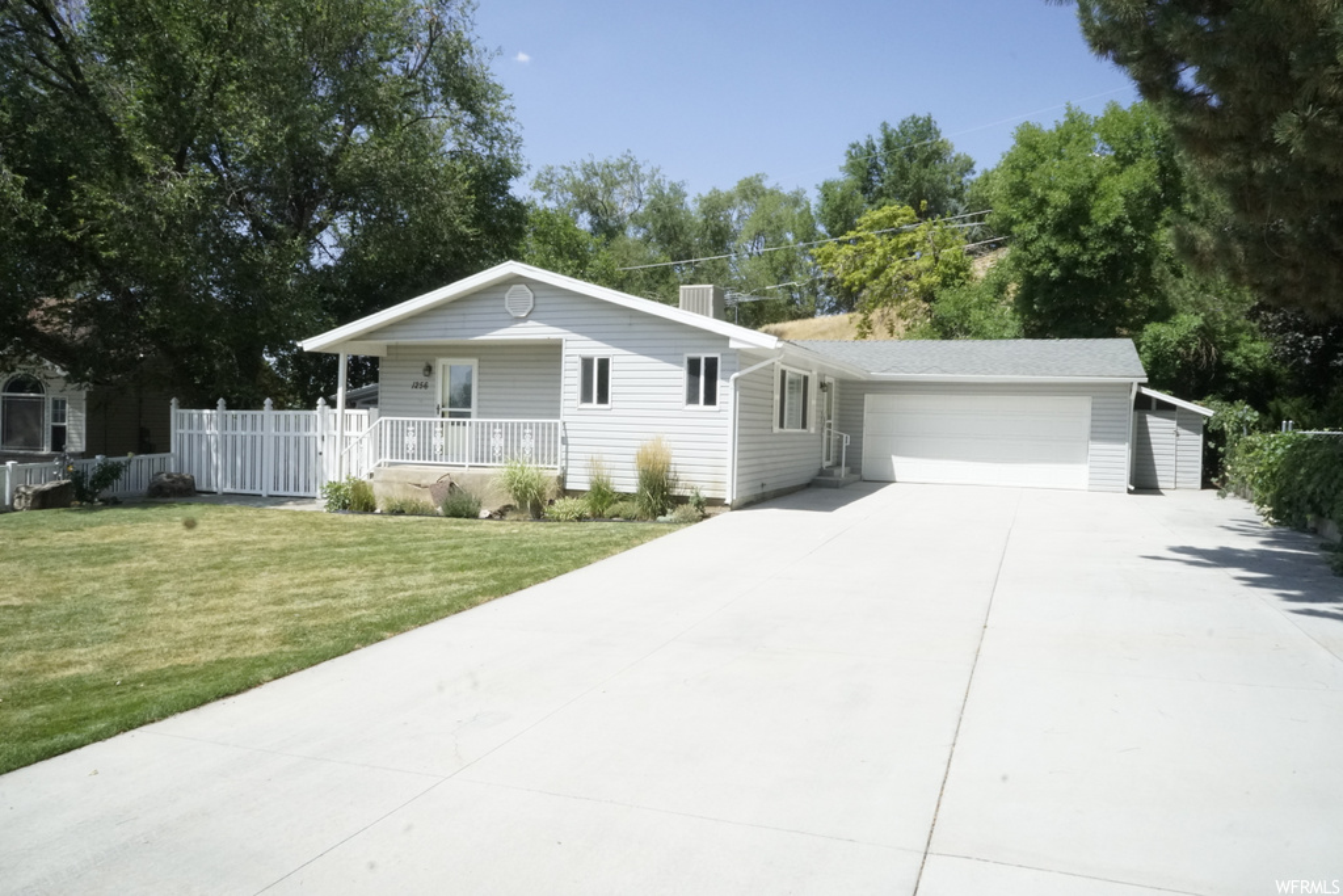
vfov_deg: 53.1
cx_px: 672
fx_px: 895
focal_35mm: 24
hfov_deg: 73.7
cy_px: 448
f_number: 22
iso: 2000
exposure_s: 1/400
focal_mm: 16
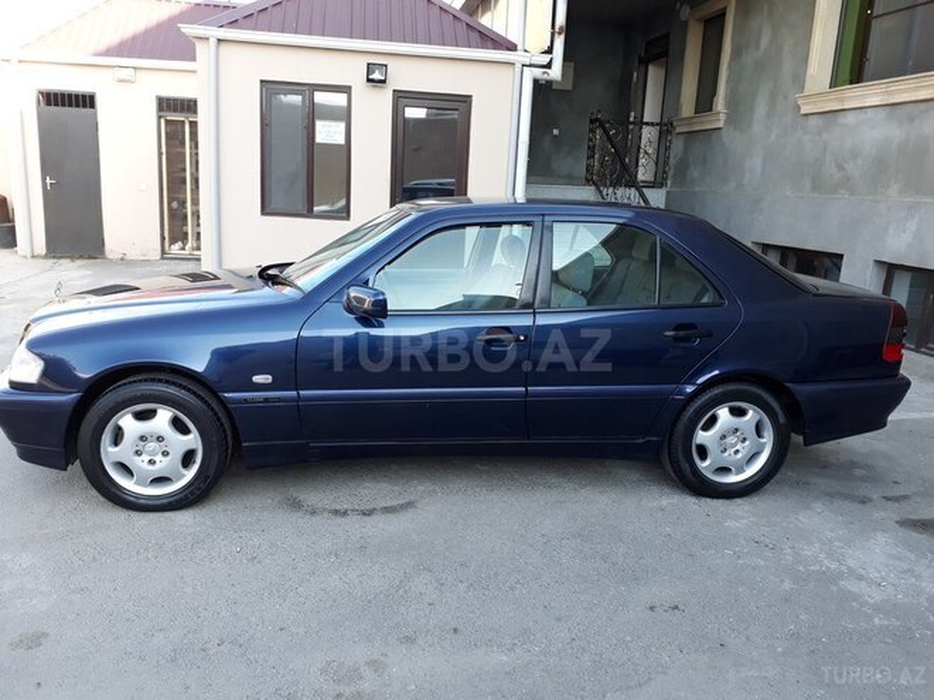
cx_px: 467
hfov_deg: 65.3
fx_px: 729
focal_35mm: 27
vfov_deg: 51.4
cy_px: 350
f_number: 1.9
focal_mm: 3.6
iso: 40
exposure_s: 1/108
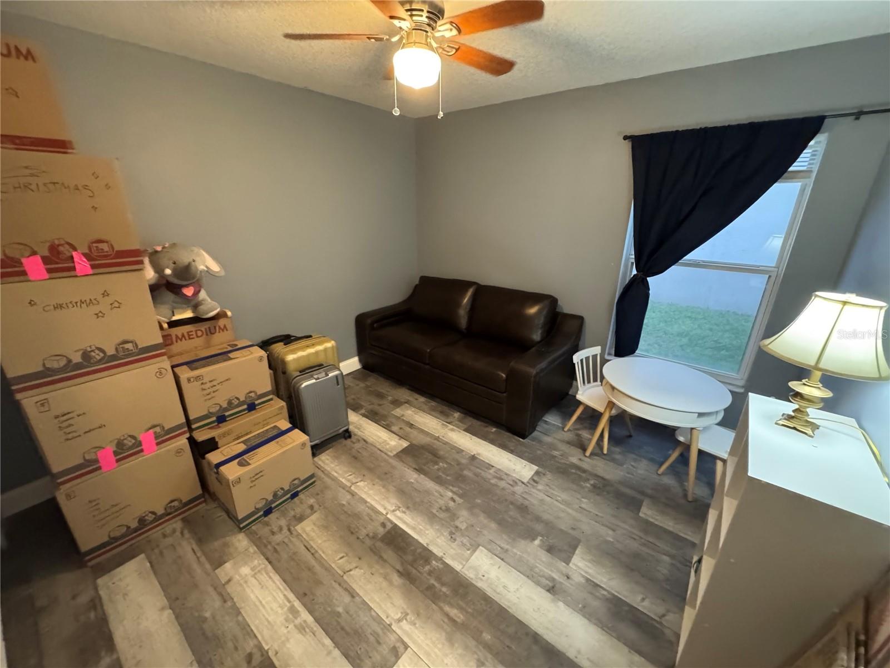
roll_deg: -1.1
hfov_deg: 102.1
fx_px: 360
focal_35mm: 14
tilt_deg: -22.1
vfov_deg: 85.7
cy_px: 334
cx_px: 445
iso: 1250
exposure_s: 1/60
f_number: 2.2
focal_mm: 2.22
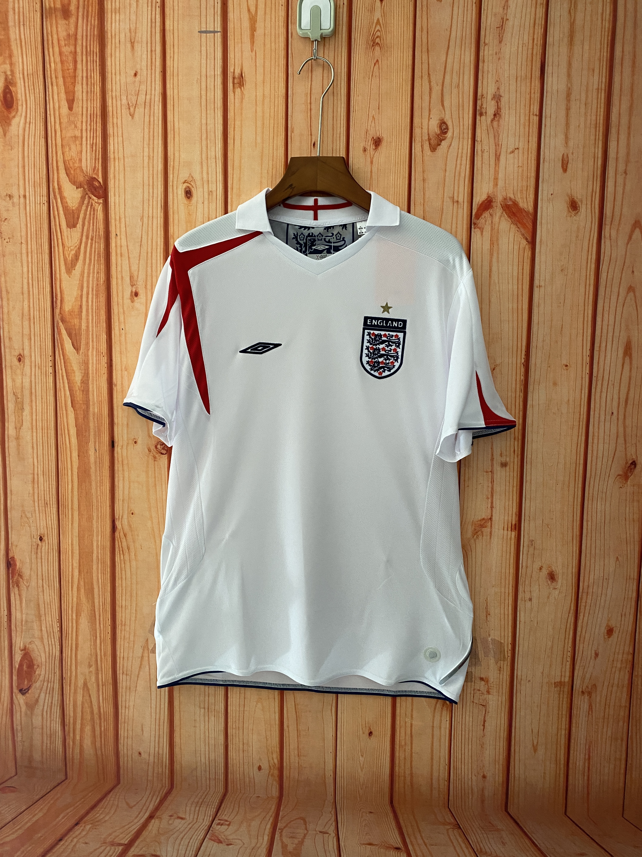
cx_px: 321
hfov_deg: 53.1
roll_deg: -1.2
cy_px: 428
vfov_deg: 67.3
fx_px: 643
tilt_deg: -6.5
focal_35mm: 26
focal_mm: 4.25
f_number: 1.8
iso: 250
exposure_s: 1/60
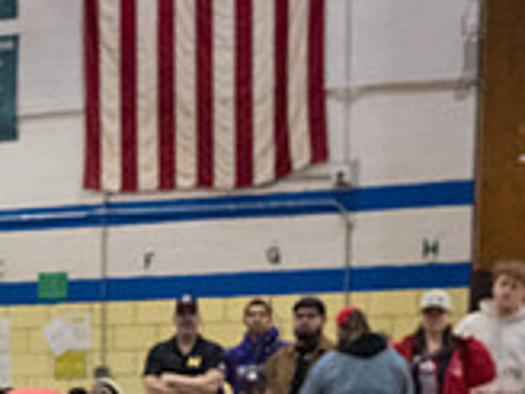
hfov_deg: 12.6
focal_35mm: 155
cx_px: -17
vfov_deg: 9.2
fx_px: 2351
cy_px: 652
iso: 8000
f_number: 4
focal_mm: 35
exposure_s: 1/400
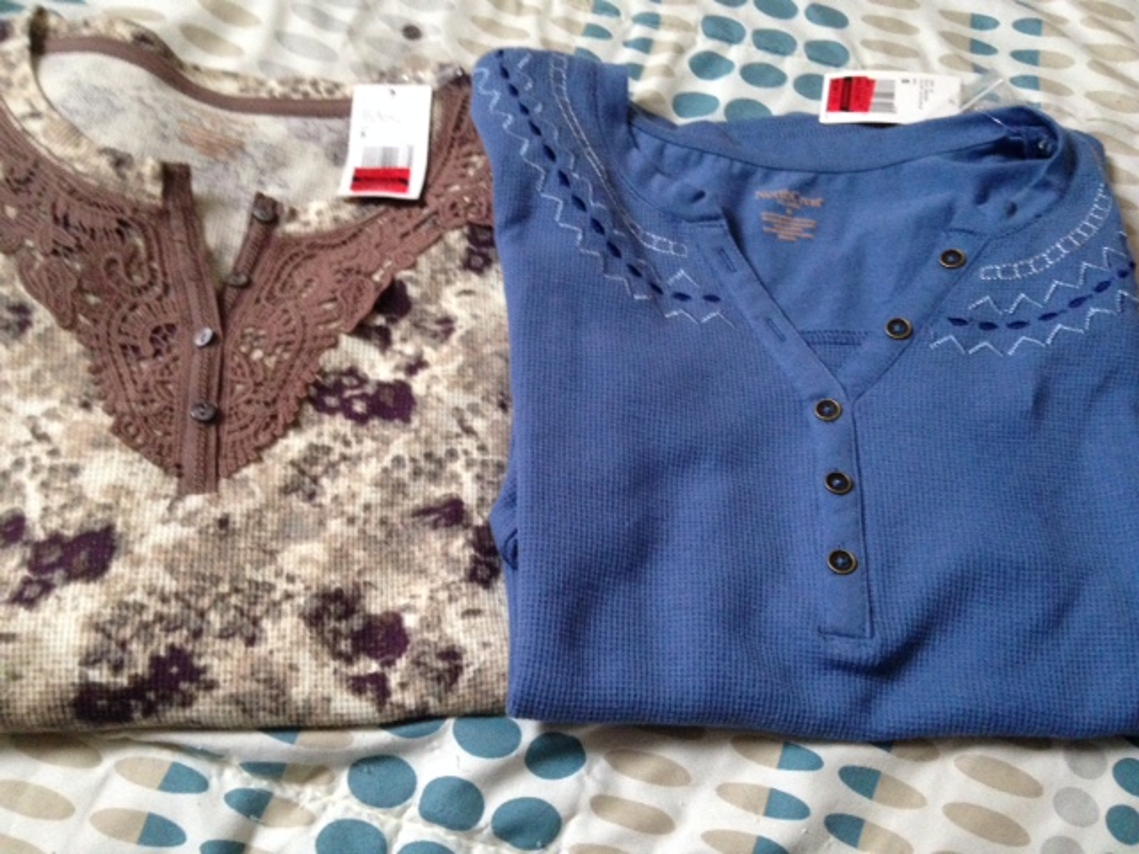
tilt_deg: -62.6
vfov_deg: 42.9
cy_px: 427
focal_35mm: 33
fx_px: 1086
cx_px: 570
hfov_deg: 55.4
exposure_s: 1/17
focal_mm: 4.12
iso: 400
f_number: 2.4
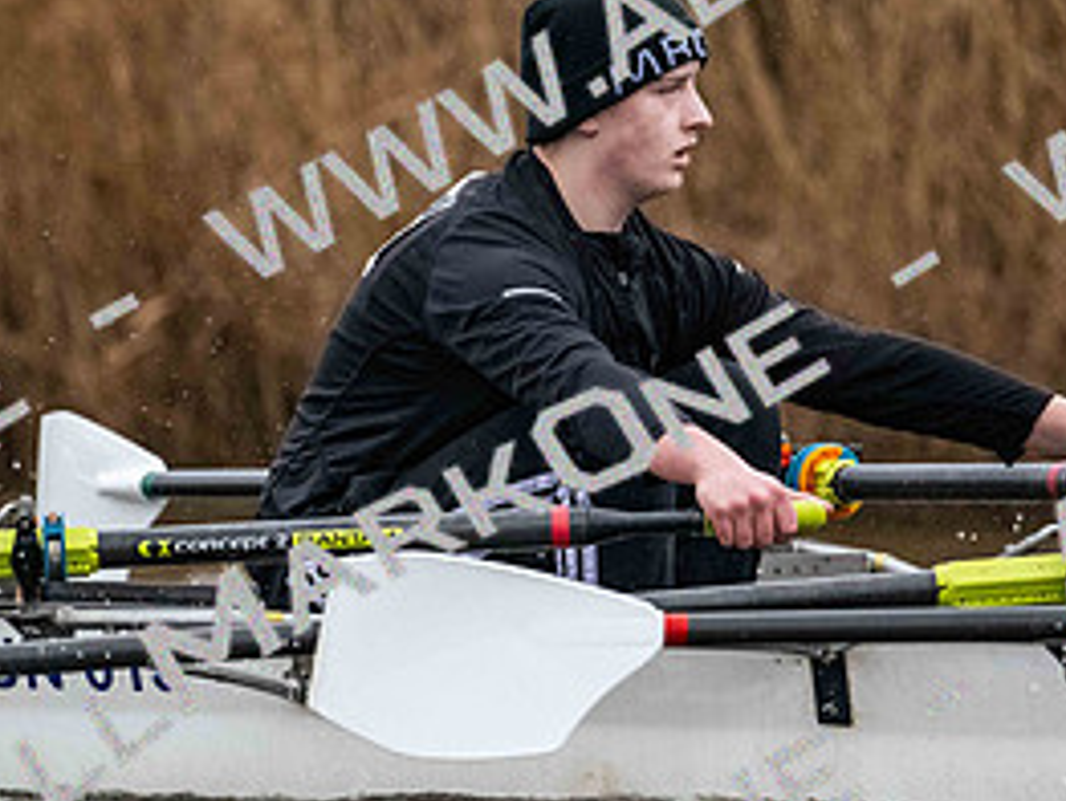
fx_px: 26200
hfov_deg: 2.3
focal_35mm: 850
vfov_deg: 1.8
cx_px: 708
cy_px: 291
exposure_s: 1/1600
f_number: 4.5
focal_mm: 400
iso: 6400
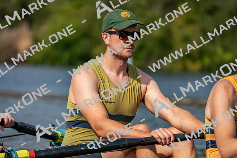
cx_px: 118
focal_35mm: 306
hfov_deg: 6.7
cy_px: 79
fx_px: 2015
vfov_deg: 4.5
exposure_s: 1/1600
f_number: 6.3
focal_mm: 306
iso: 200
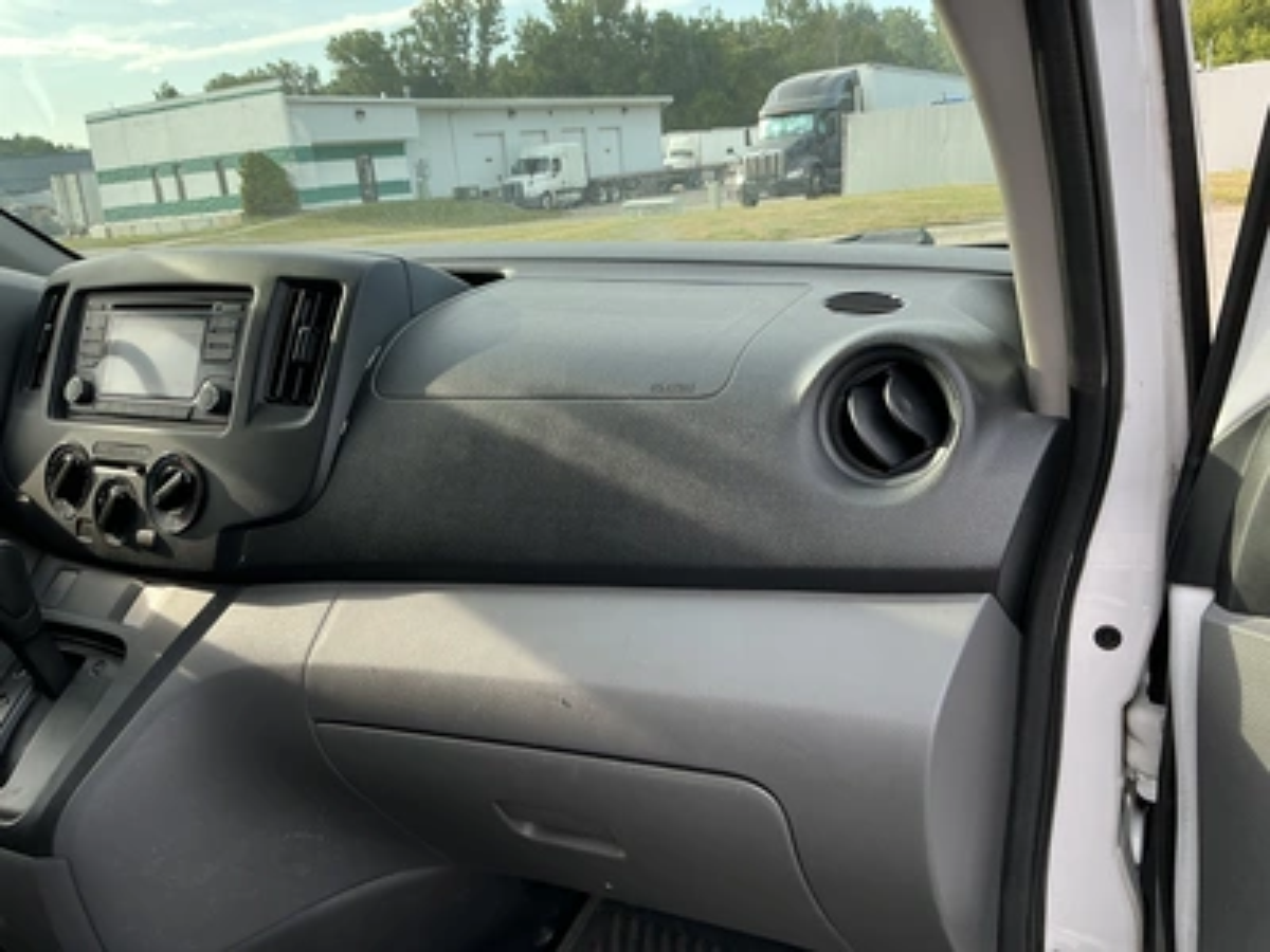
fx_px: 1027
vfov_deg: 49.7
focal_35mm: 28
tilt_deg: -13.9
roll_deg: +4.2
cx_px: 635
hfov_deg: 63.4
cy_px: 476
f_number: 1.8
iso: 20
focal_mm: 3
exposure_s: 1/162
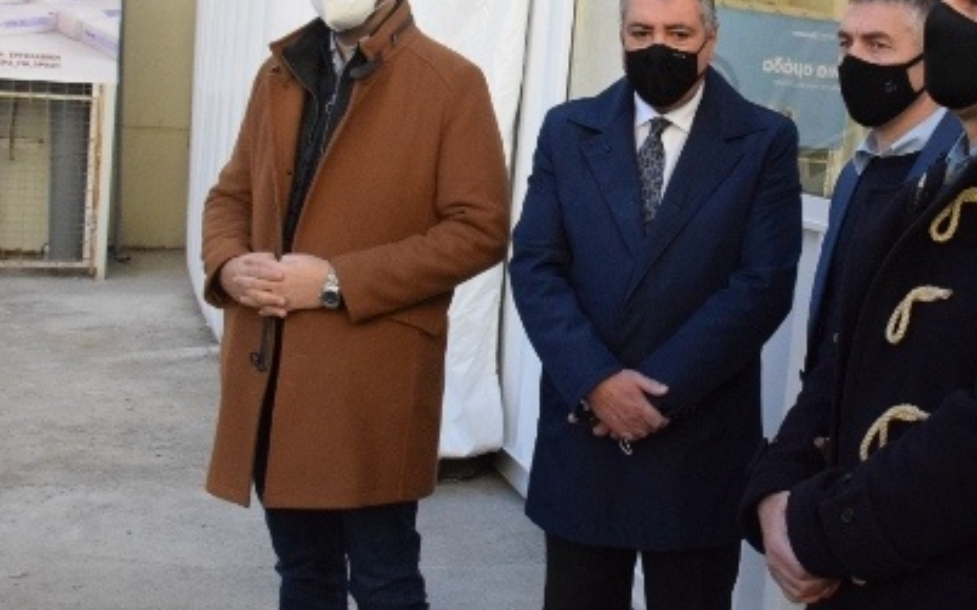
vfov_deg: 26.5
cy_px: 153
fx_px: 1278
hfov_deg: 39.9
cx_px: 804
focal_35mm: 48
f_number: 13
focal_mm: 18
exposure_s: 1/1600
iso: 4000
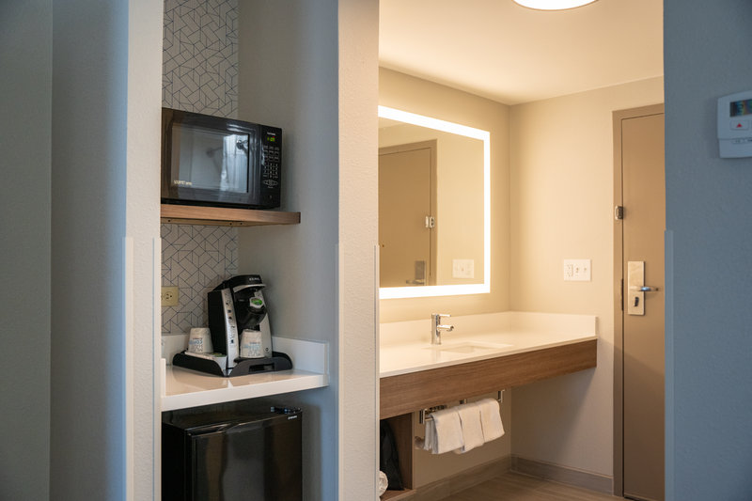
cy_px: 250
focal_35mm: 32
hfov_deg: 58.4
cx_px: 376
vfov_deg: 40.9
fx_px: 672
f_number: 3.2
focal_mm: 32.2
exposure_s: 1/60
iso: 2000
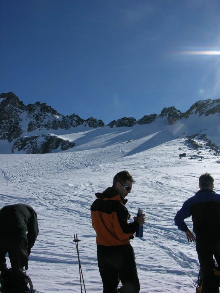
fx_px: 297
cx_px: 110
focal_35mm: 35
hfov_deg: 40.7
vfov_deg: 52.6
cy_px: 146
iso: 50
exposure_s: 1/440
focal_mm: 8.9
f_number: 8
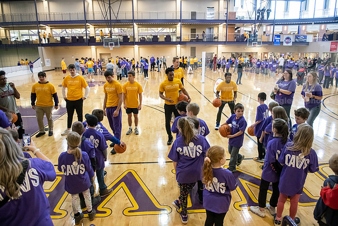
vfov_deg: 53.2
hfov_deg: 73.7
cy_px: 113
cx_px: 169
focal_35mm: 24
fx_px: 225
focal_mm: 24
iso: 5000
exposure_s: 1/200
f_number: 3.5
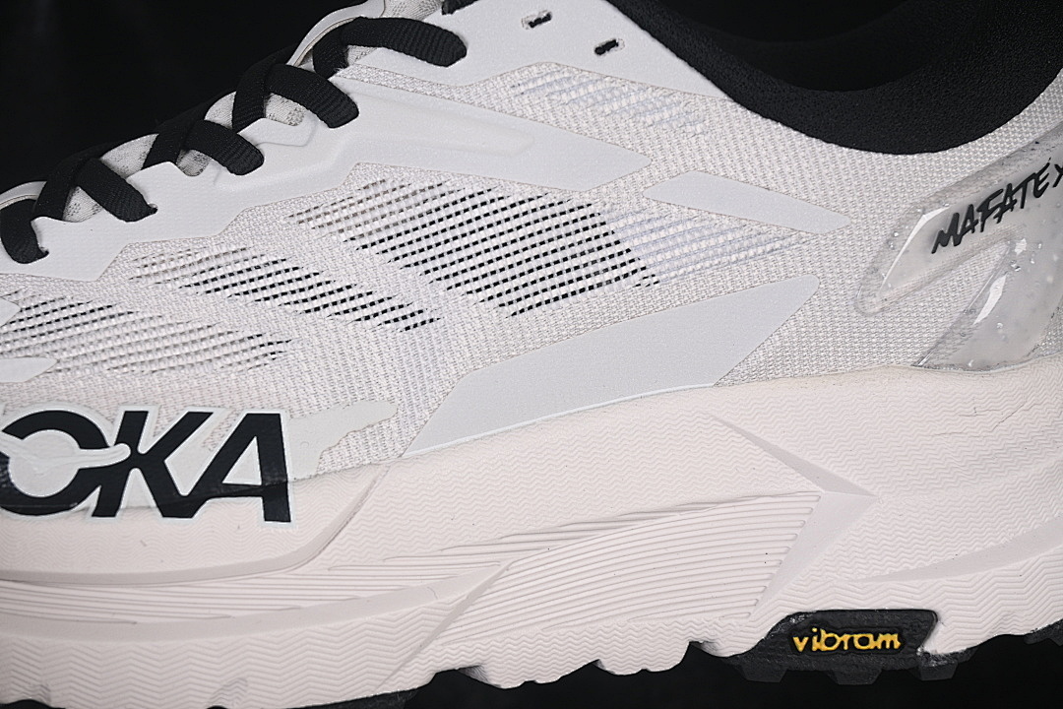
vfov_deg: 18.2
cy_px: 354
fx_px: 2214
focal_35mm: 75
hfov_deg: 27.0
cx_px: 532
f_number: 7.1
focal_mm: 50
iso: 160
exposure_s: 1/80
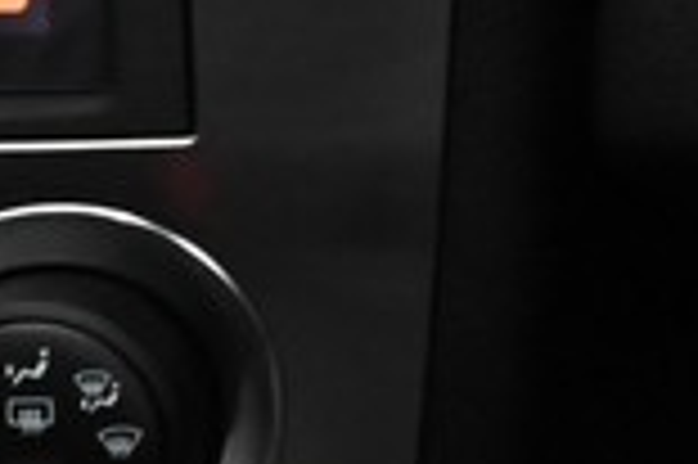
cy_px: -484
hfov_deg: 5.4
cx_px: 1954
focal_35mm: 363
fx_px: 7031
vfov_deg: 3.7
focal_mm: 34.5
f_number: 5.6
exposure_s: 1/45
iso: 2200
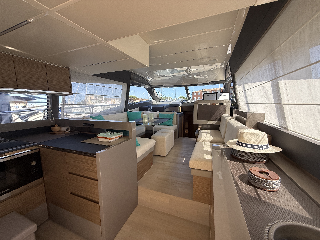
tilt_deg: -6.7
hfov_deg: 102.1
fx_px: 129
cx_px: 160
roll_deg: +0.7
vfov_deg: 85.7
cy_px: 120
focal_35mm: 14
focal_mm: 2.22
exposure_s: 1/264
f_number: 2.2
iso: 64
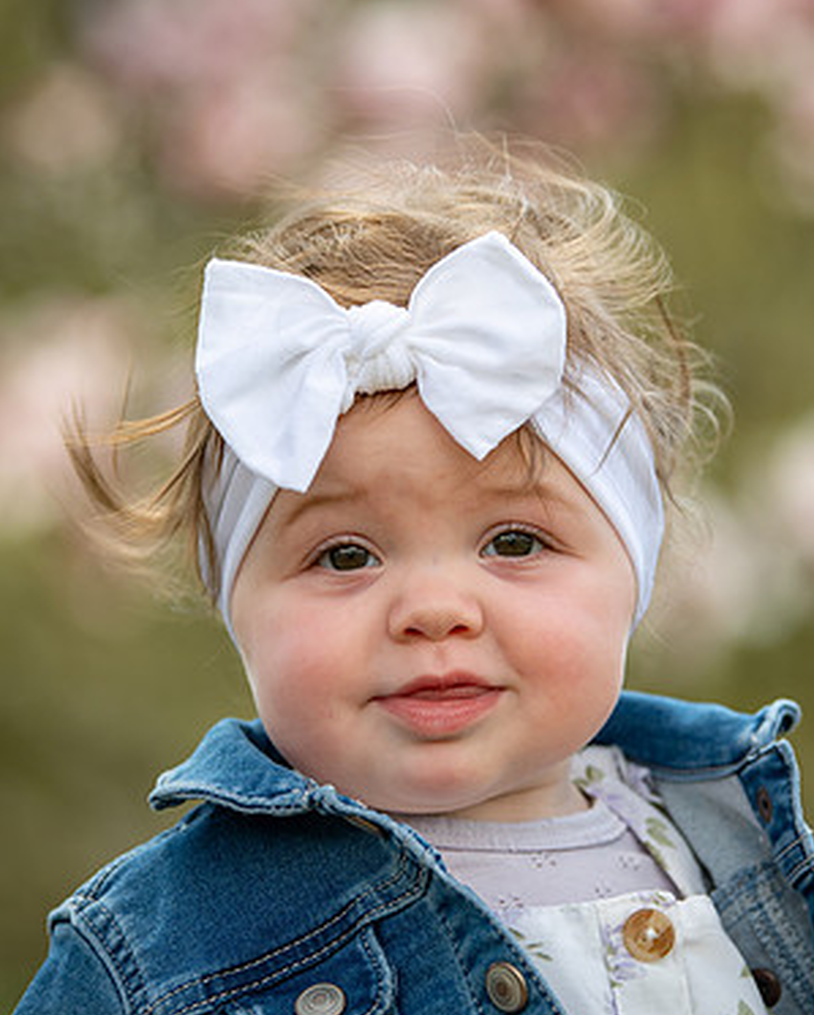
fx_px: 7038
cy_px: 490
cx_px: 447
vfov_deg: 8.3
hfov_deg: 6.6
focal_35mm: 234
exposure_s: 1/1250
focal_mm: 122
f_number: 2.8
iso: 320
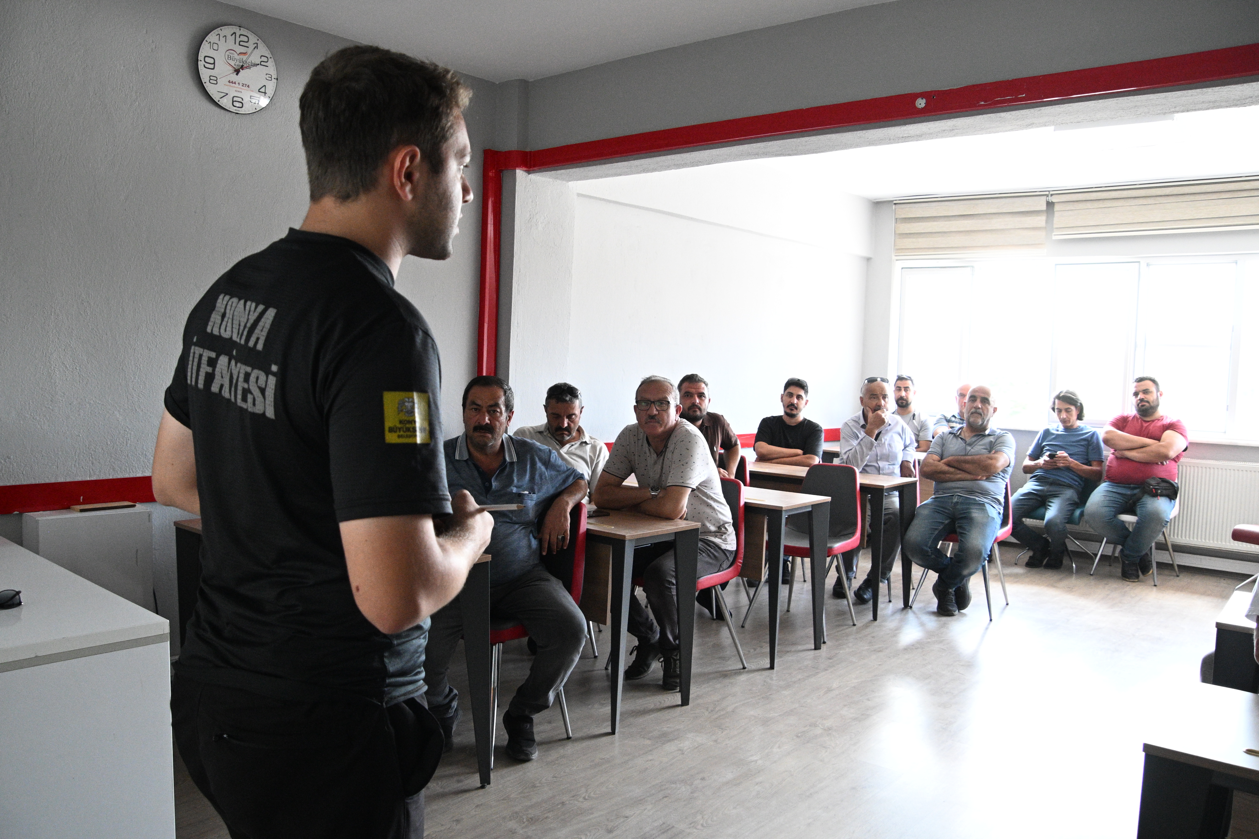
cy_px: 420
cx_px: 630
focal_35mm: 27
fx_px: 944
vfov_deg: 47.9
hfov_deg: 67.4
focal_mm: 18
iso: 2500
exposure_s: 1/100
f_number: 5
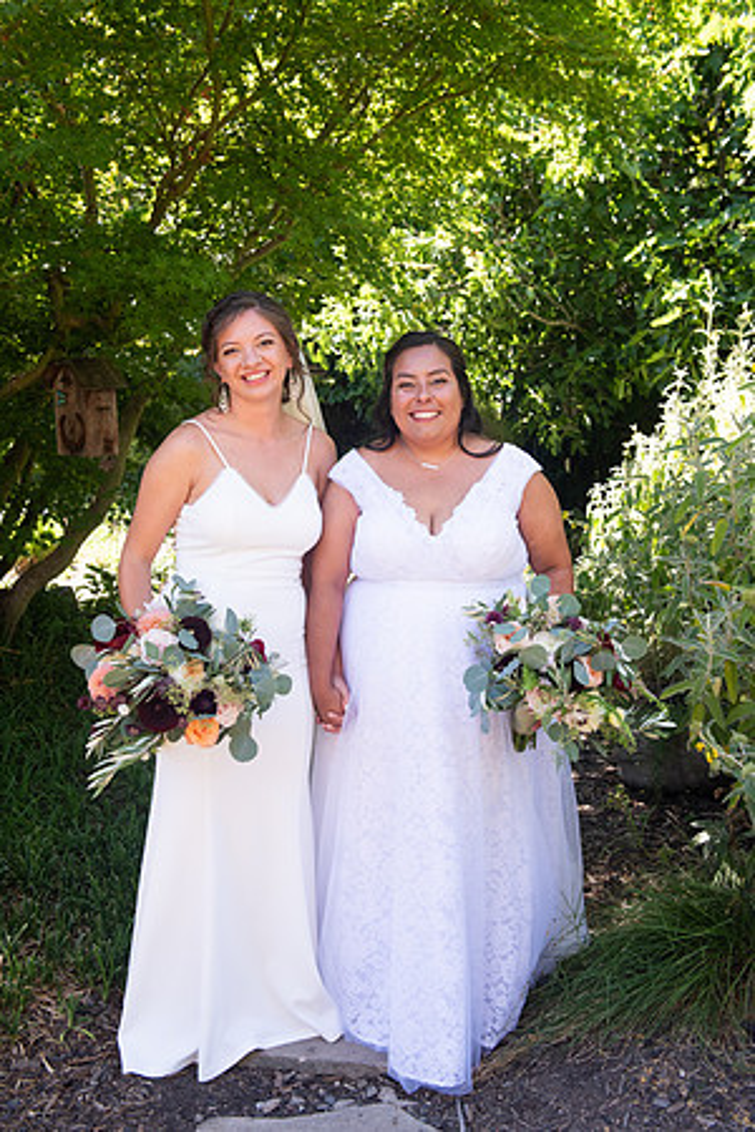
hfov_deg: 36.9
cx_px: 378
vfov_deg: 53.1
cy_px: 566
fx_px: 1132
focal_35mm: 36
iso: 640
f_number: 5
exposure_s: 1/320
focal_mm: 36
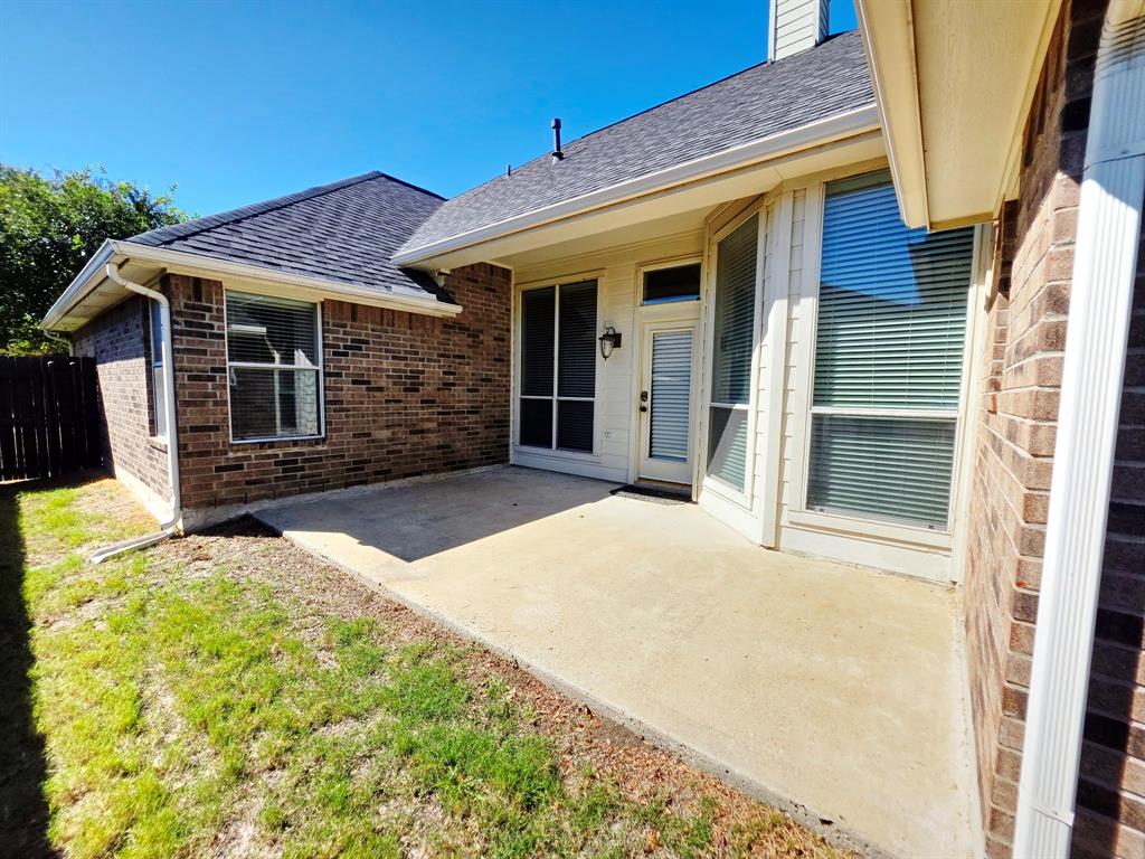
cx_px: 572
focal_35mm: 13
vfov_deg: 89.9
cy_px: 430
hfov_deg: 106.2
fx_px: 430
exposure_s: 1/2027
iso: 32
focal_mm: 2.2
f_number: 1.9
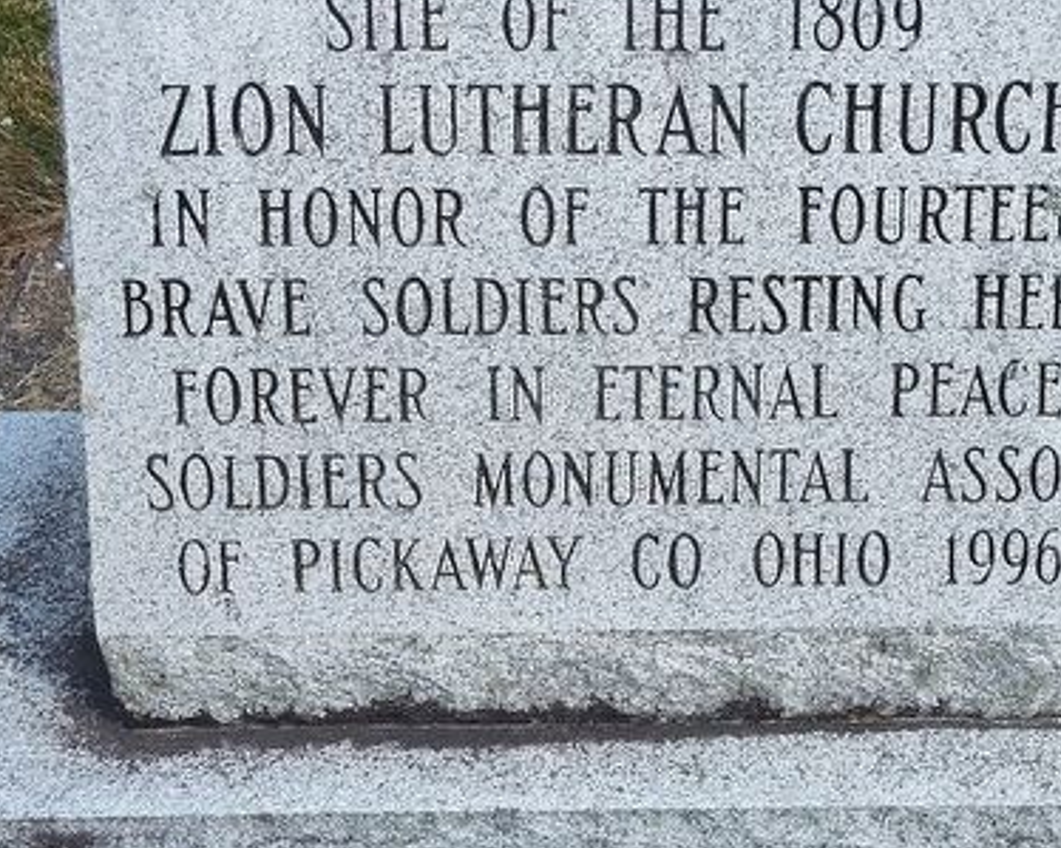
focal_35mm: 48
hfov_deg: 38.7
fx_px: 1507
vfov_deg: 31.4
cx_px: 618
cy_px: 411
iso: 100
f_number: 1.8
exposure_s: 1/847
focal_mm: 5.56
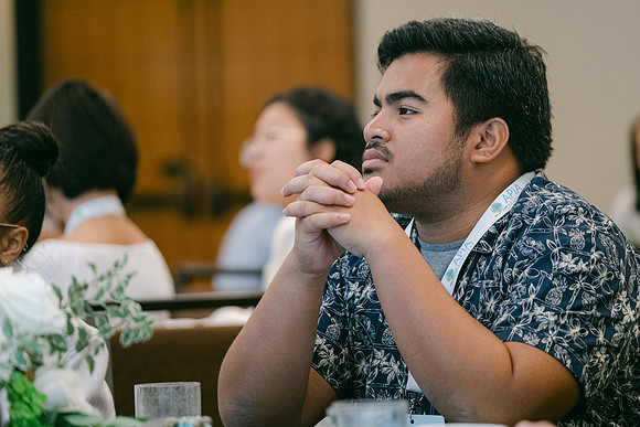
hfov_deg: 10.6
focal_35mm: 194
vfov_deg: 7.1
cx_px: 320
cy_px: 214
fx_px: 3450
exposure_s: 1/125
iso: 2500
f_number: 2.8
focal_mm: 129.2
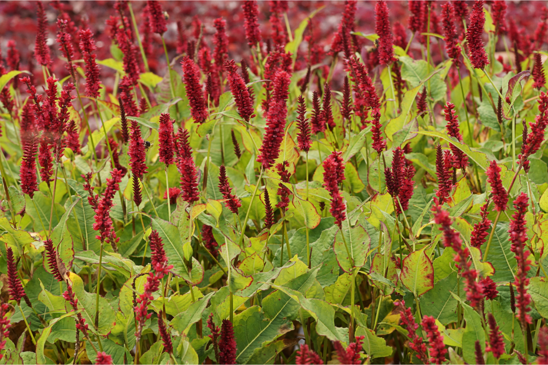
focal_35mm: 150
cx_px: 274
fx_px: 2283
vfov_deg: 9.1
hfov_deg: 13.7
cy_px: 182
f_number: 8
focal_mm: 100
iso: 400
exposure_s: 1/160
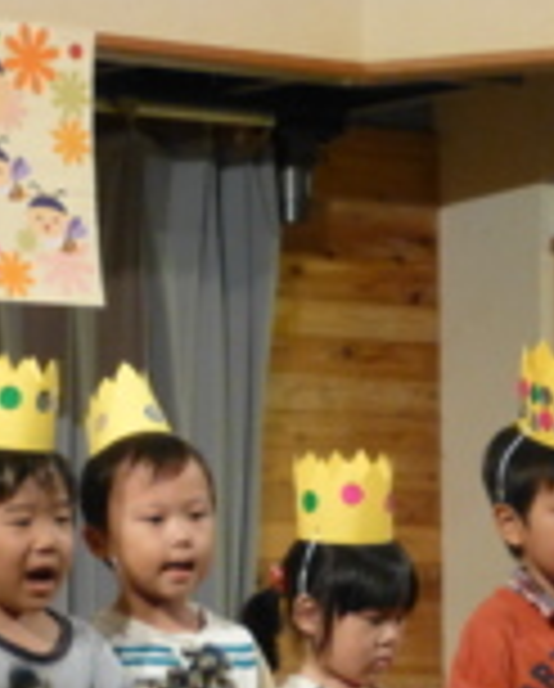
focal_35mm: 227
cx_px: 158
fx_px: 4639
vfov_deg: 8.5
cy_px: 576
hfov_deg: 6.8
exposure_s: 1/50
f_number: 5.3
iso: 800
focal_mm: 18.2
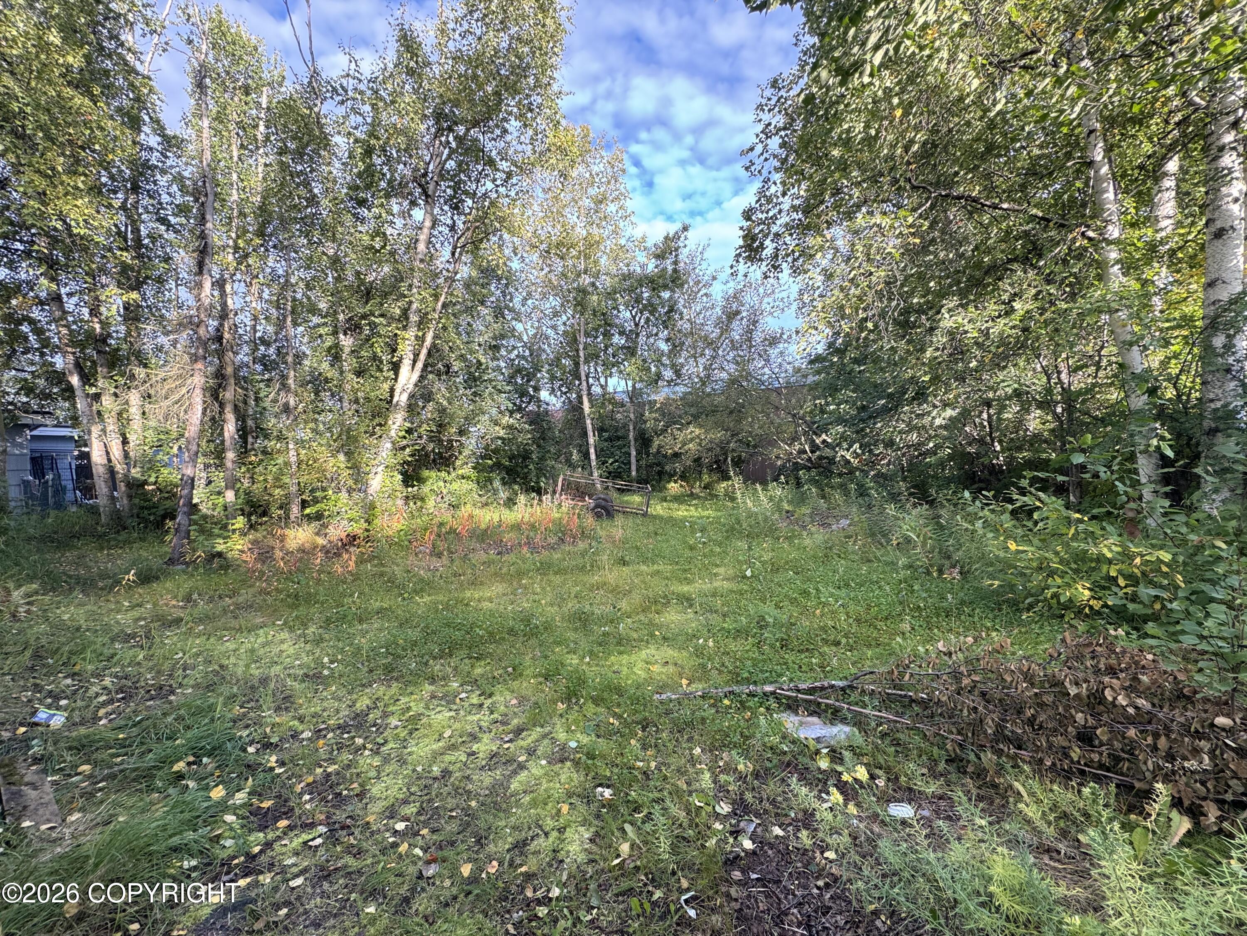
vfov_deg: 85.7
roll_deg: +0.5
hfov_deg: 102.1
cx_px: 624
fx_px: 504
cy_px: 468
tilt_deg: -0.3
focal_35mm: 14
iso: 80
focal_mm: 2.22
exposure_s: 1/99
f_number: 2.2
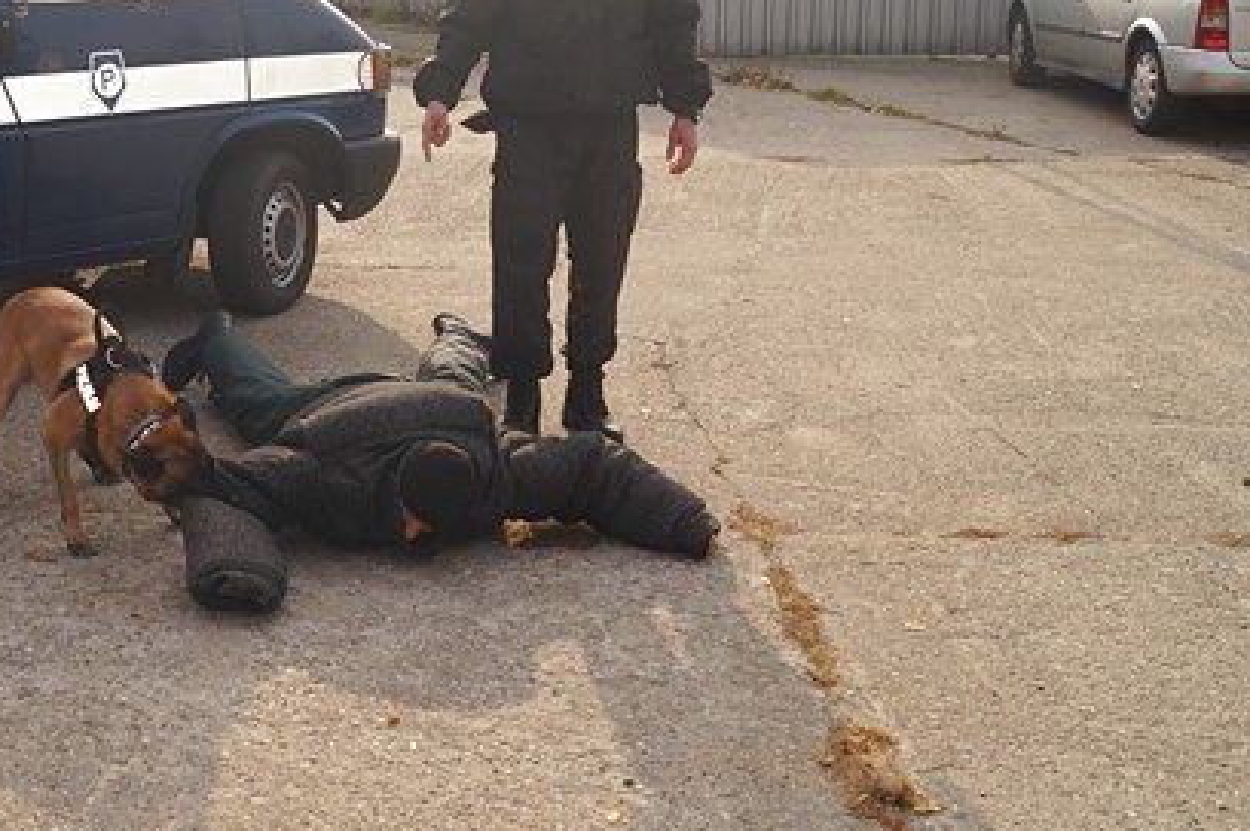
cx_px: 321
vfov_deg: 28.5
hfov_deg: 40.8
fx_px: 1631
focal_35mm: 47
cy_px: 302
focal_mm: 20
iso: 100
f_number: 8
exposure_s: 1/160
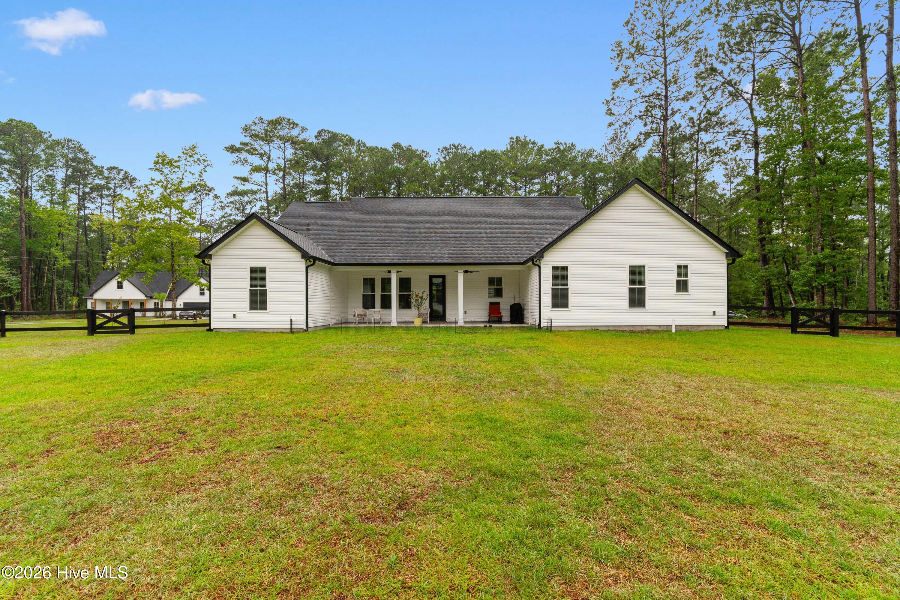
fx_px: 375
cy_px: 300
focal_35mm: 15
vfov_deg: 77.3
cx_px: 450
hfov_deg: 100.4
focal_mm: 10
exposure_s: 1/160
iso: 100
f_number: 6.3
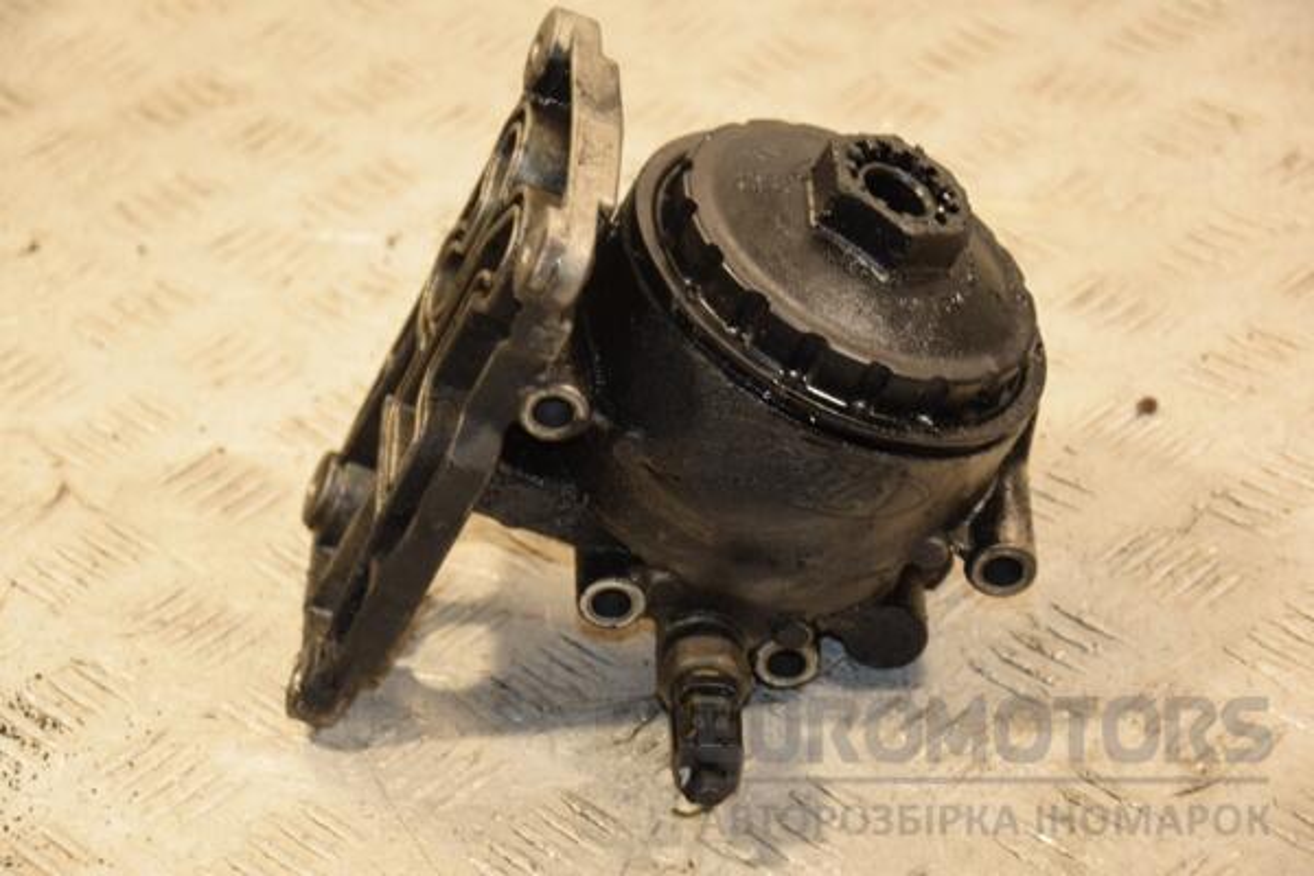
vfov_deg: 13.0
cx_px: 657
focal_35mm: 105
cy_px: 438
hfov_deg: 19.5
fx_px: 3832
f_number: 5.3
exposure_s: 1/125
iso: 800
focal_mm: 70
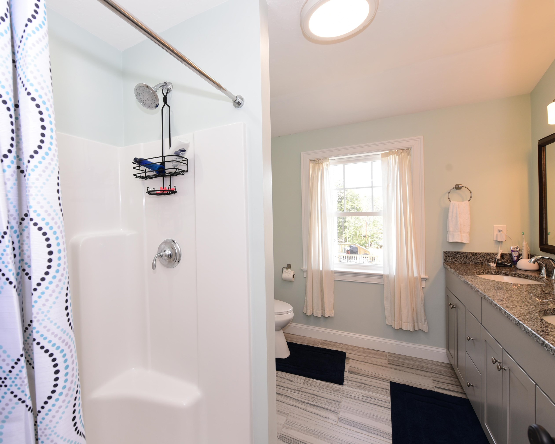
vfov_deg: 80.4
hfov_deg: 92.2
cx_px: 229
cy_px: 221
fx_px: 263
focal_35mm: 16
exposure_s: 1/60
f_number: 7.1
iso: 360
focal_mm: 14
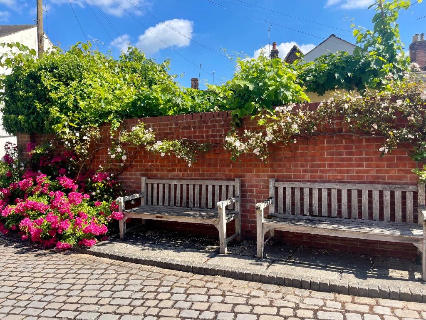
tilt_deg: -3.7
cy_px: 160
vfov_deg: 54.9
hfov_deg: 69.4
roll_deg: +1.6
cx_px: 213
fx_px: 308
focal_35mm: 25
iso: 32
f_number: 1.6
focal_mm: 5.1
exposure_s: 1/1403
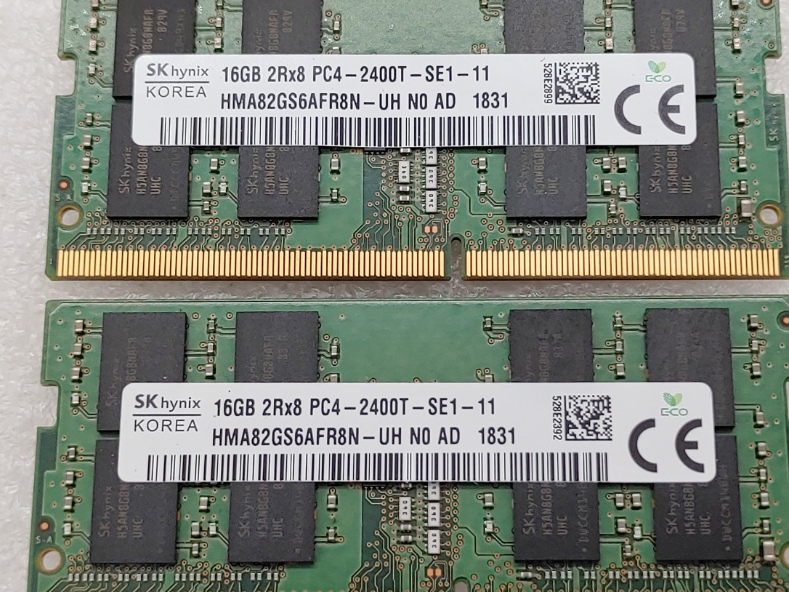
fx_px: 1390
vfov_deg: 24.0
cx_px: 434
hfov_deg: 31.7
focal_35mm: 61
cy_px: 322
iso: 50
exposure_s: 1/140
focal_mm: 4.36
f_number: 1.8
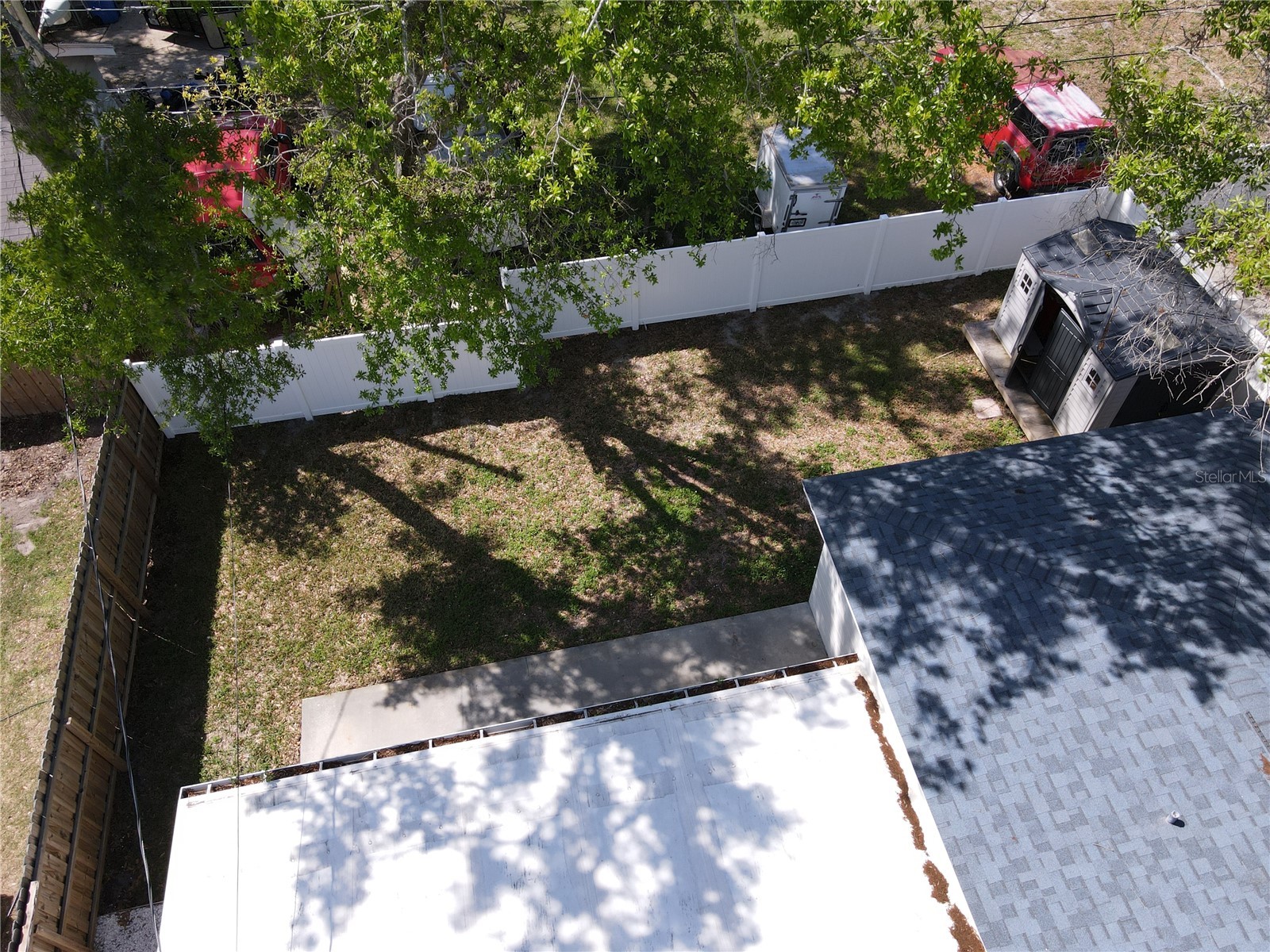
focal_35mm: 24
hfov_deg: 71.6
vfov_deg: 56.8
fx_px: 881
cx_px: 635
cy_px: 476
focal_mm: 4.5
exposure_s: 1/30
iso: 100
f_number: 2.8
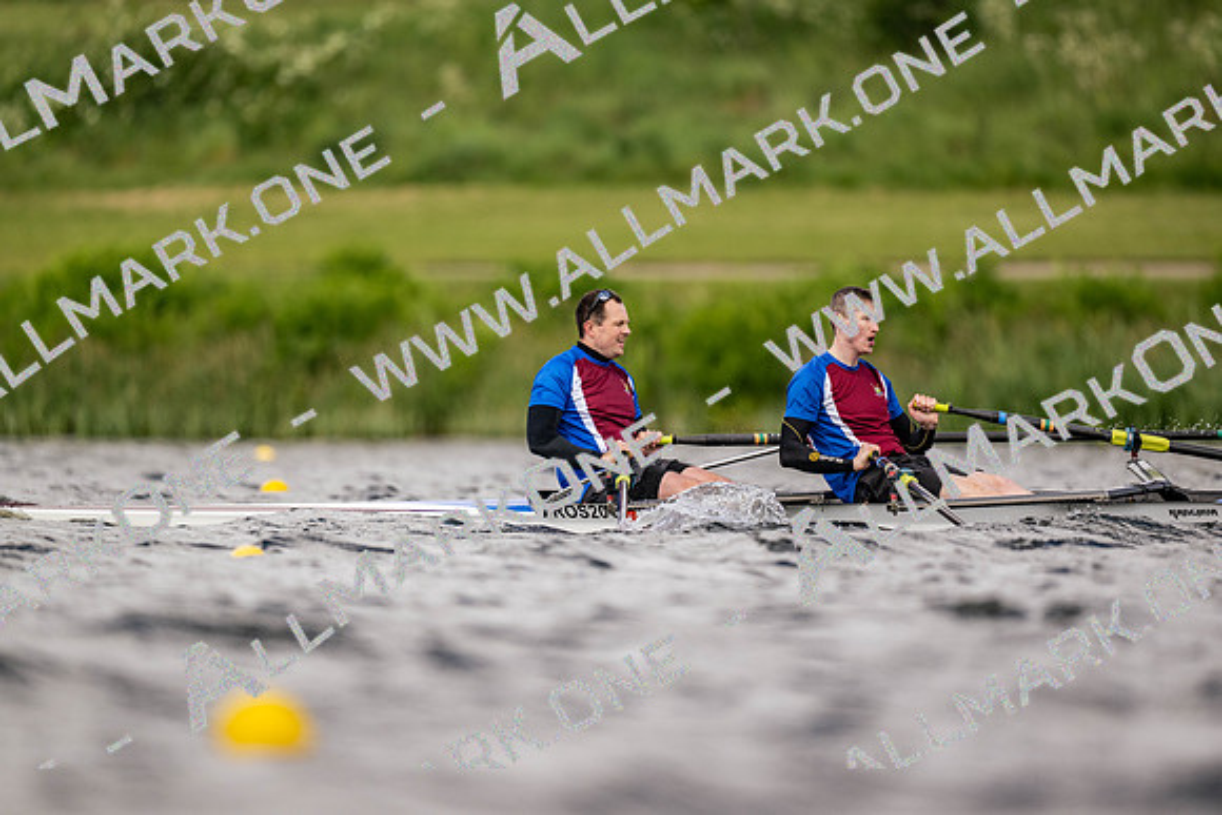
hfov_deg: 3.4
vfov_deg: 2.3
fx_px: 20370
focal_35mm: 600
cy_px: 408
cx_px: 611
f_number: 4
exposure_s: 1/2500
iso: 450
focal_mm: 600
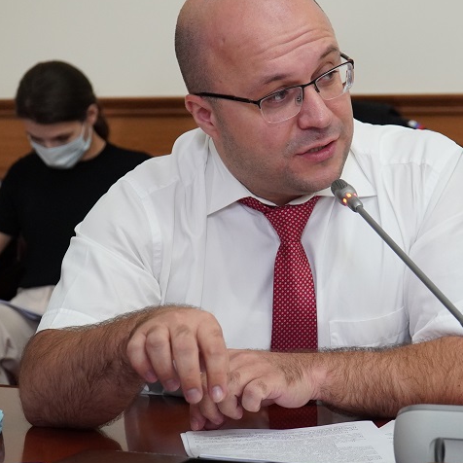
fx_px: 1604
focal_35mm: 106
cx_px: 287
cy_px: 200
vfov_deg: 16.4
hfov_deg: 16.4
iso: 2000
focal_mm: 44
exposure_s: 1/160
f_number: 4.5
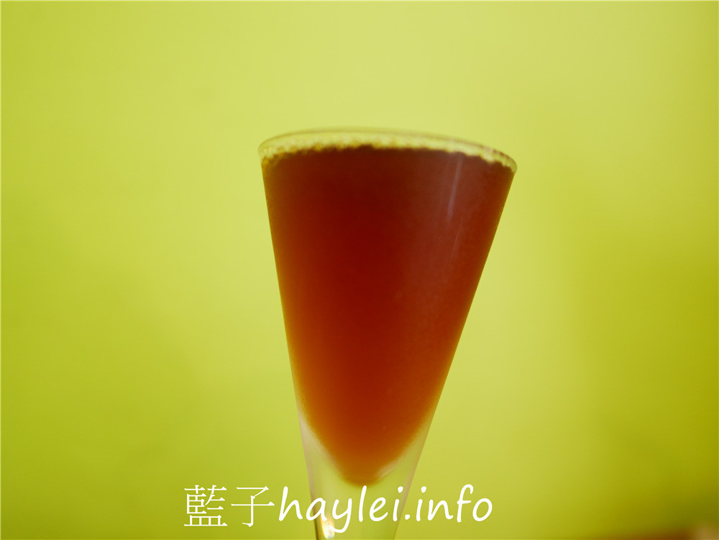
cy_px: 270
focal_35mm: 30
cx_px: 360
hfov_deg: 60.0
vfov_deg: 46.8
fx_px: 623
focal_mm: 15
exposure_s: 1/60
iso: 500
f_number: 1.7
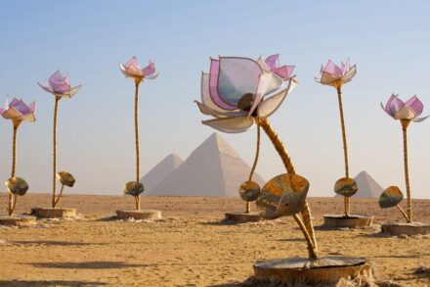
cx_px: 215
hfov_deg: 28.9
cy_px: 144
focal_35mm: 70
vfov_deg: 19.4
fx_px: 836
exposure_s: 1/640
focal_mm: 70
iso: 160
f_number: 7.1
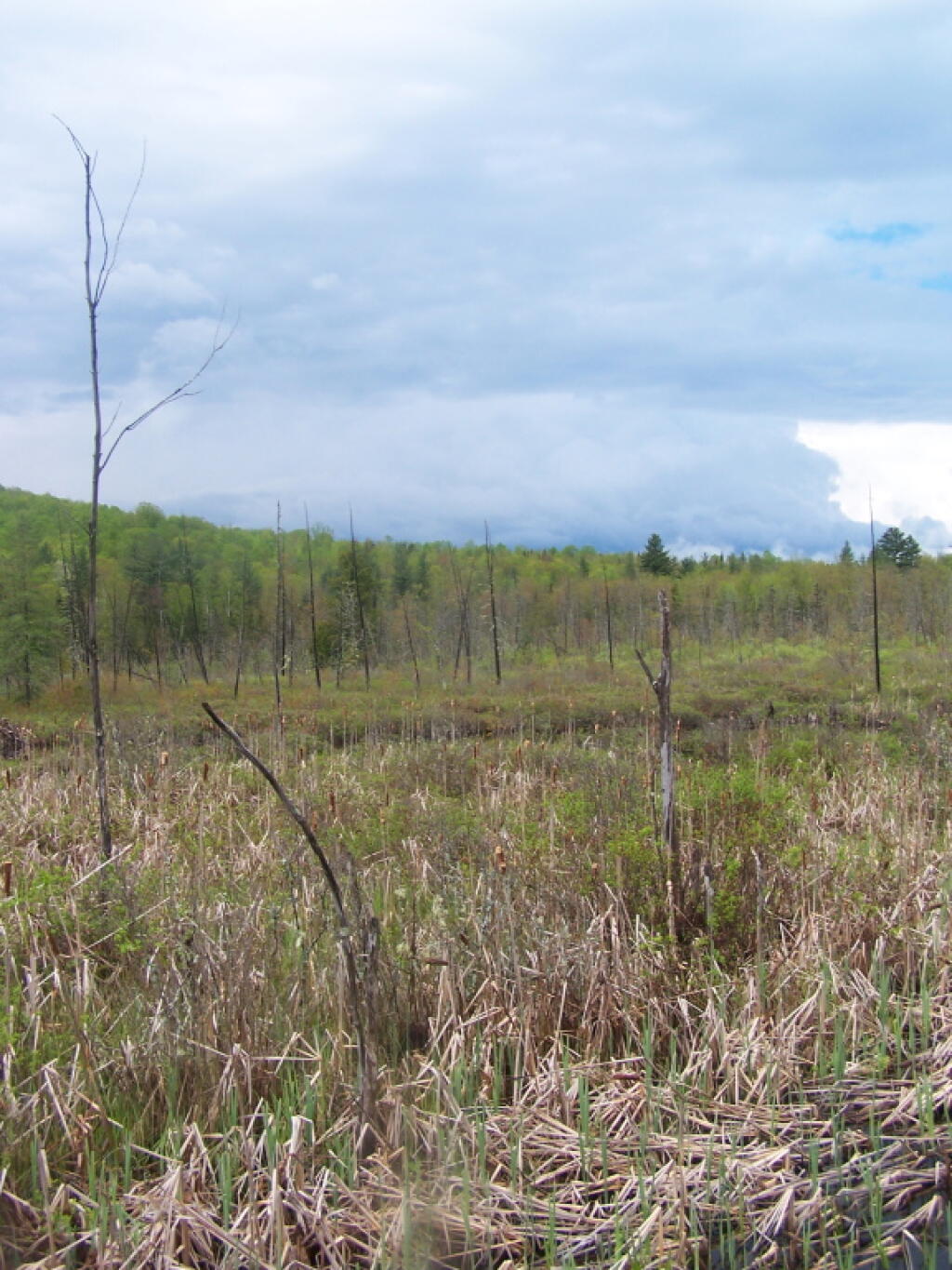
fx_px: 1393
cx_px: 476
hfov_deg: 37.7
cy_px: 635
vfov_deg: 49.0
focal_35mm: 38
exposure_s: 1/640
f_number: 4
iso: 80
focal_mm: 6.3
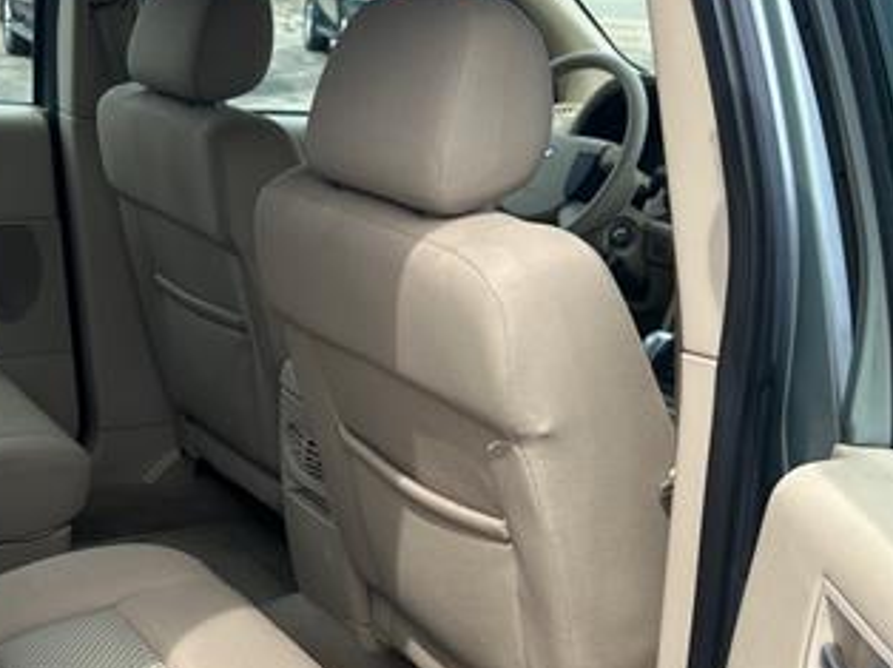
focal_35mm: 53
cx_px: 185
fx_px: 1366
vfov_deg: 27.3
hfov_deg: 35.1
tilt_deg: -21.6
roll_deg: +0.2
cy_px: 460
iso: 50
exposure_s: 1/1183
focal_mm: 5.7
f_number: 1.5
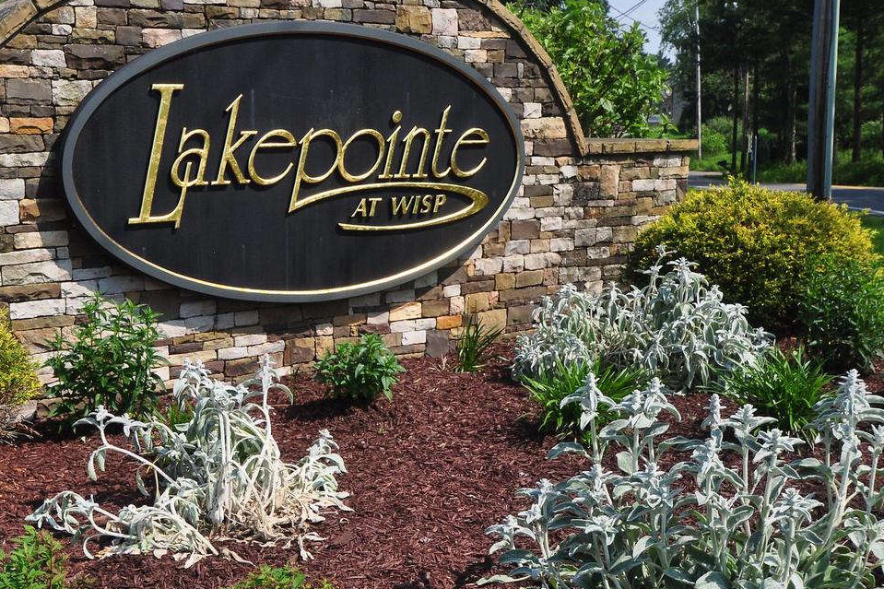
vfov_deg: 29.9
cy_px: 289
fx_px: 1105
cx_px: 336
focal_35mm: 45
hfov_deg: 43.3
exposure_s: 1/500
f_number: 11
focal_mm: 20
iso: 400
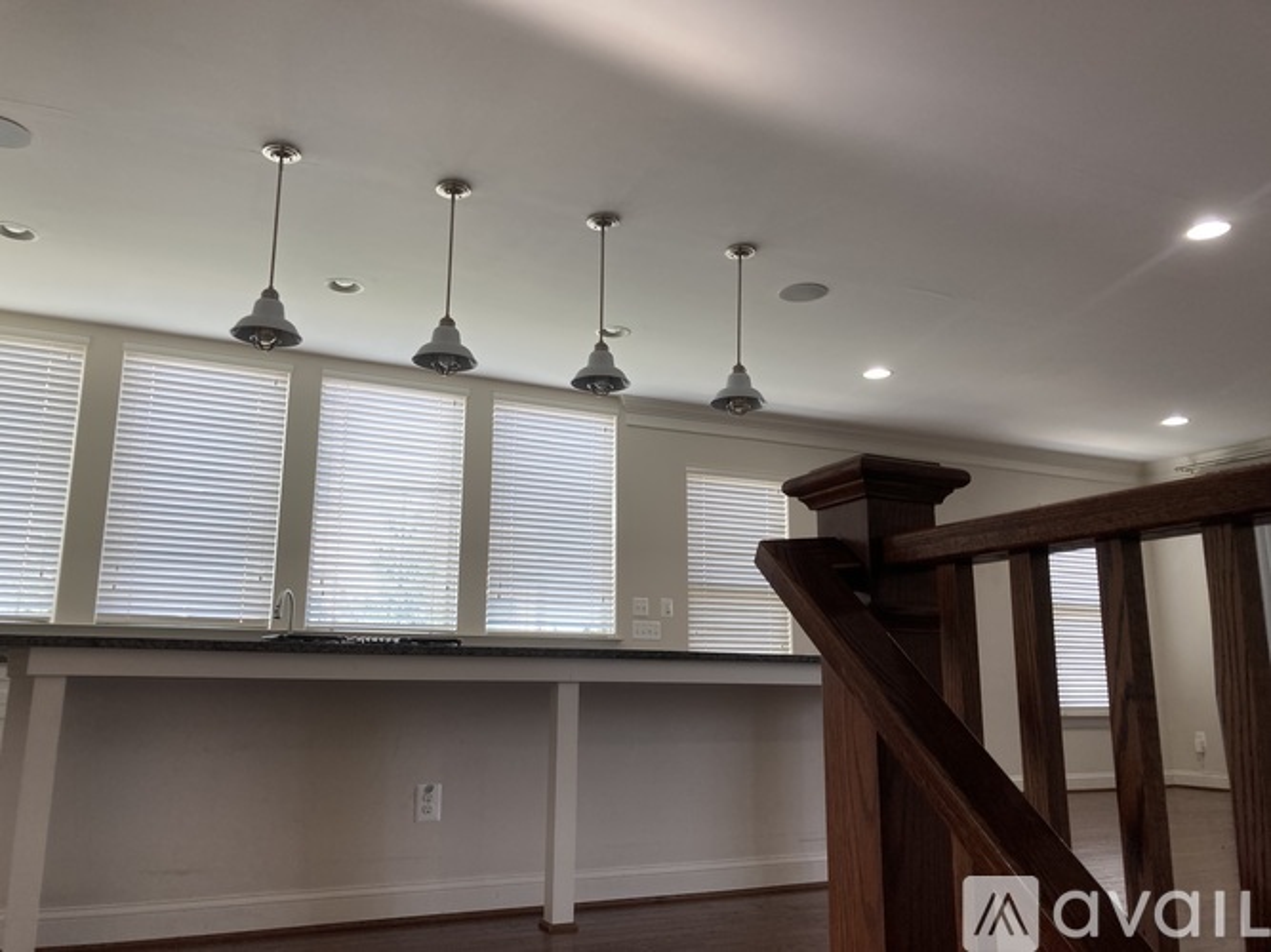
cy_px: 476
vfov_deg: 49.7
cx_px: 636
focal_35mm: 28
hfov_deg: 63.5
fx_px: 1028
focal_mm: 3.99
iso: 50
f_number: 1.8
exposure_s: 1/60
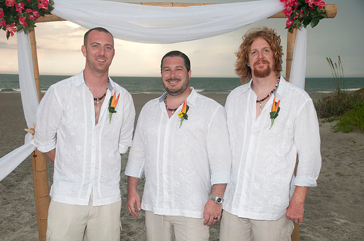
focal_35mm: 48
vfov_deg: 28.0
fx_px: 485
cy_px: 120
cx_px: 182
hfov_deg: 41.2
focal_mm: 32
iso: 400
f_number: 5.6
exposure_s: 1/160
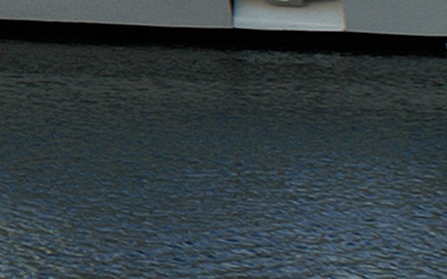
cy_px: -160
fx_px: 2825
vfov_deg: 5.6
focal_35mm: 232
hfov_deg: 8.3
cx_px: -634
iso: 100
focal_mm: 22
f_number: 8
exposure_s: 1/200
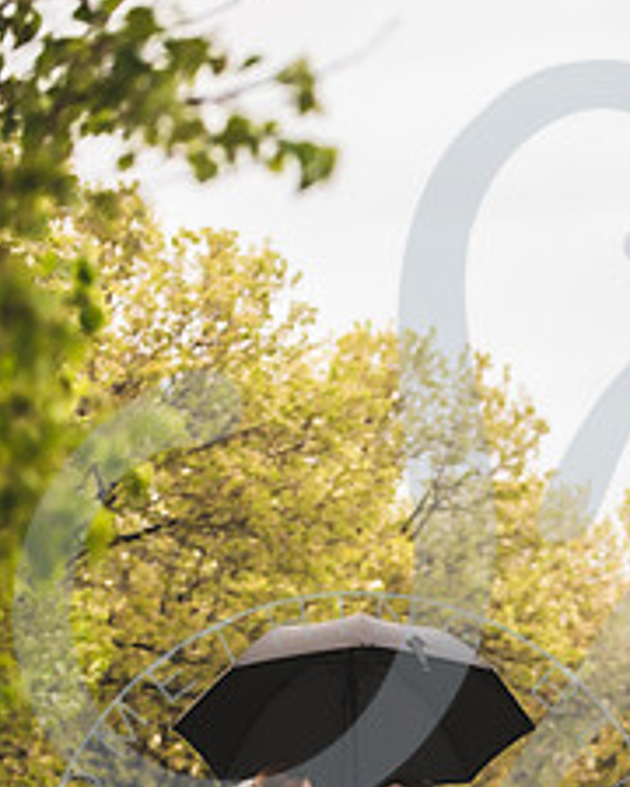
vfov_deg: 9.8
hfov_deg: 7.8
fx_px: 4591
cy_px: 651
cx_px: 514
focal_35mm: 197
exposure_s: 1/250
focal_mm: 105
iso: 320
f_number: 2.8
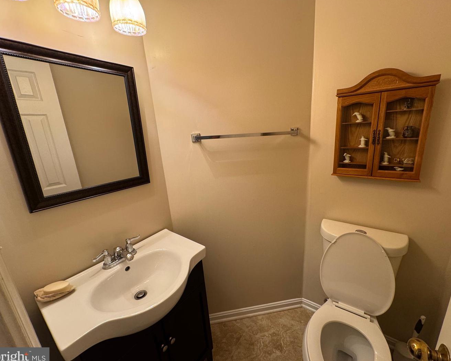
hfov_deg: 96.7
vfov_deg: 84.0
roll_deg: +3.9
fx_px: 200
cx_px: 236
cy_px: 181
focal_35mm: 15
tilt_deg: -16.8
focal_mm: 2.22
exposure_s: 1/60
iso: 200
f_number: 2.2
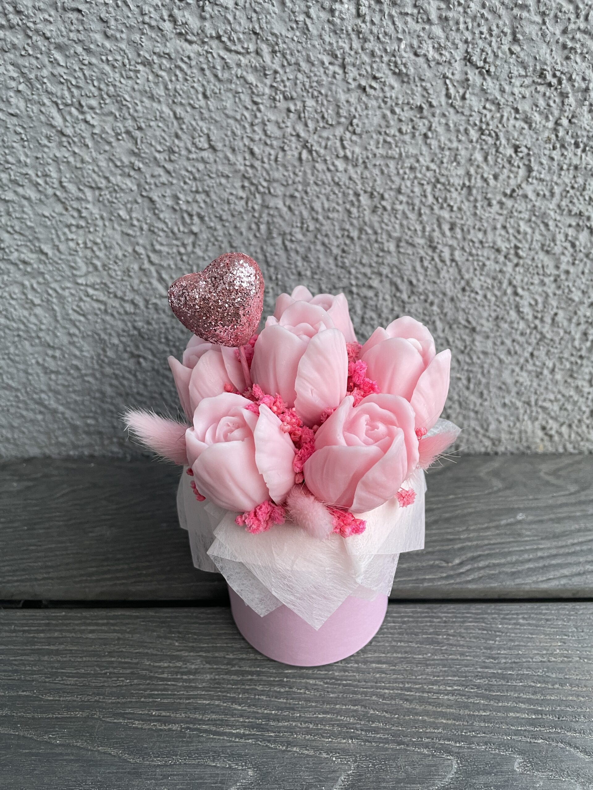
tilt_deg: -35.8
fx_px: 594
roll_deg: +4.2
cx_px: 296
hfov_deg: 53.1
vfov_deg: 67.3
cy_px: 395
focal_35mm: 26
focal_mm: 4.2
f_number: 1.6
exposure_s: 1/60
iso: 160
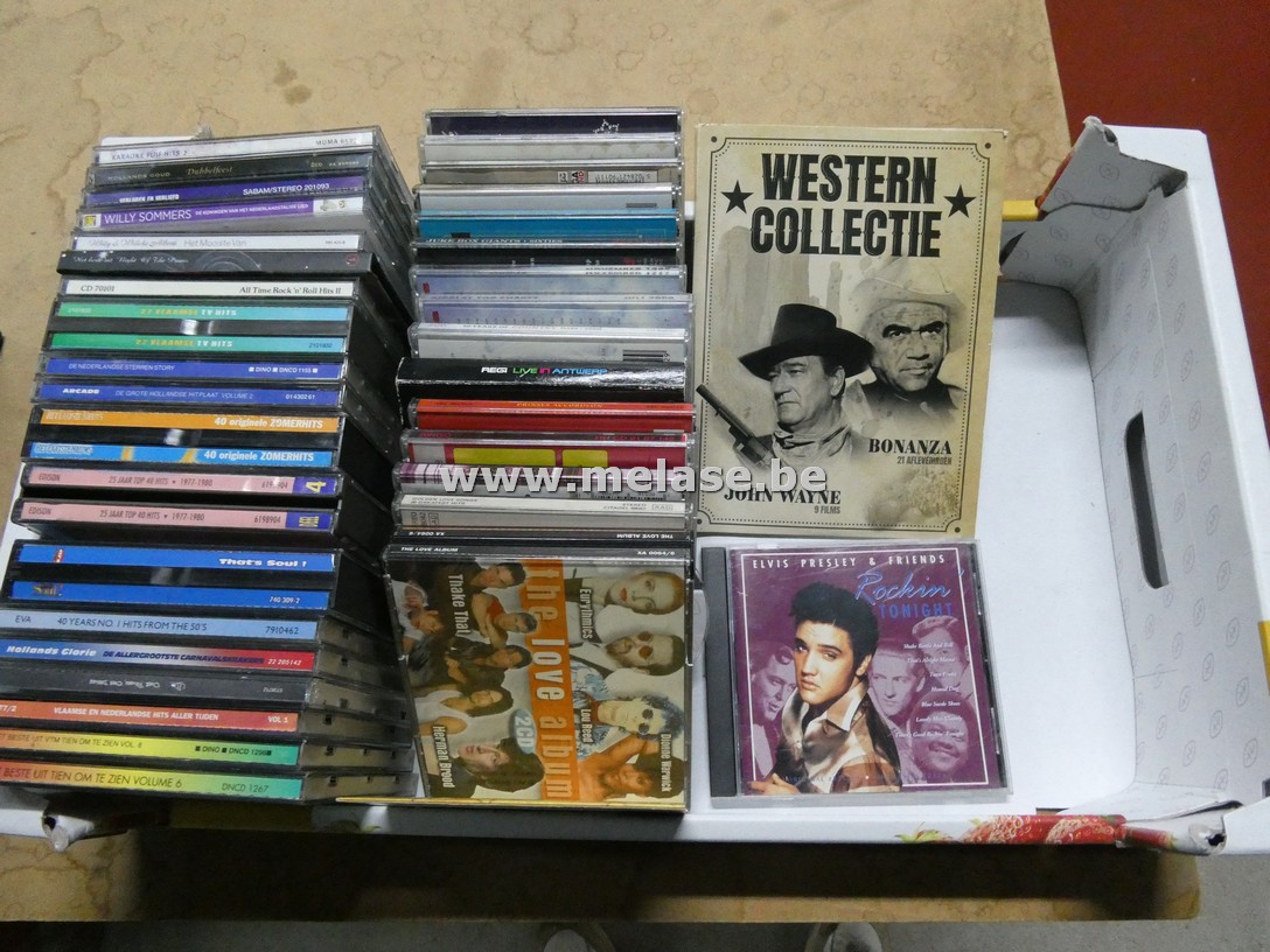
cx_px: 635
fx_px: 881
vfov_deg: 56.8
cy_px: 476
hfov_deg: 71.6
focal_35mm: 24
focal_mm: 4.3
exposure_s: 1/60
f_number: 3.3
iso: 1000
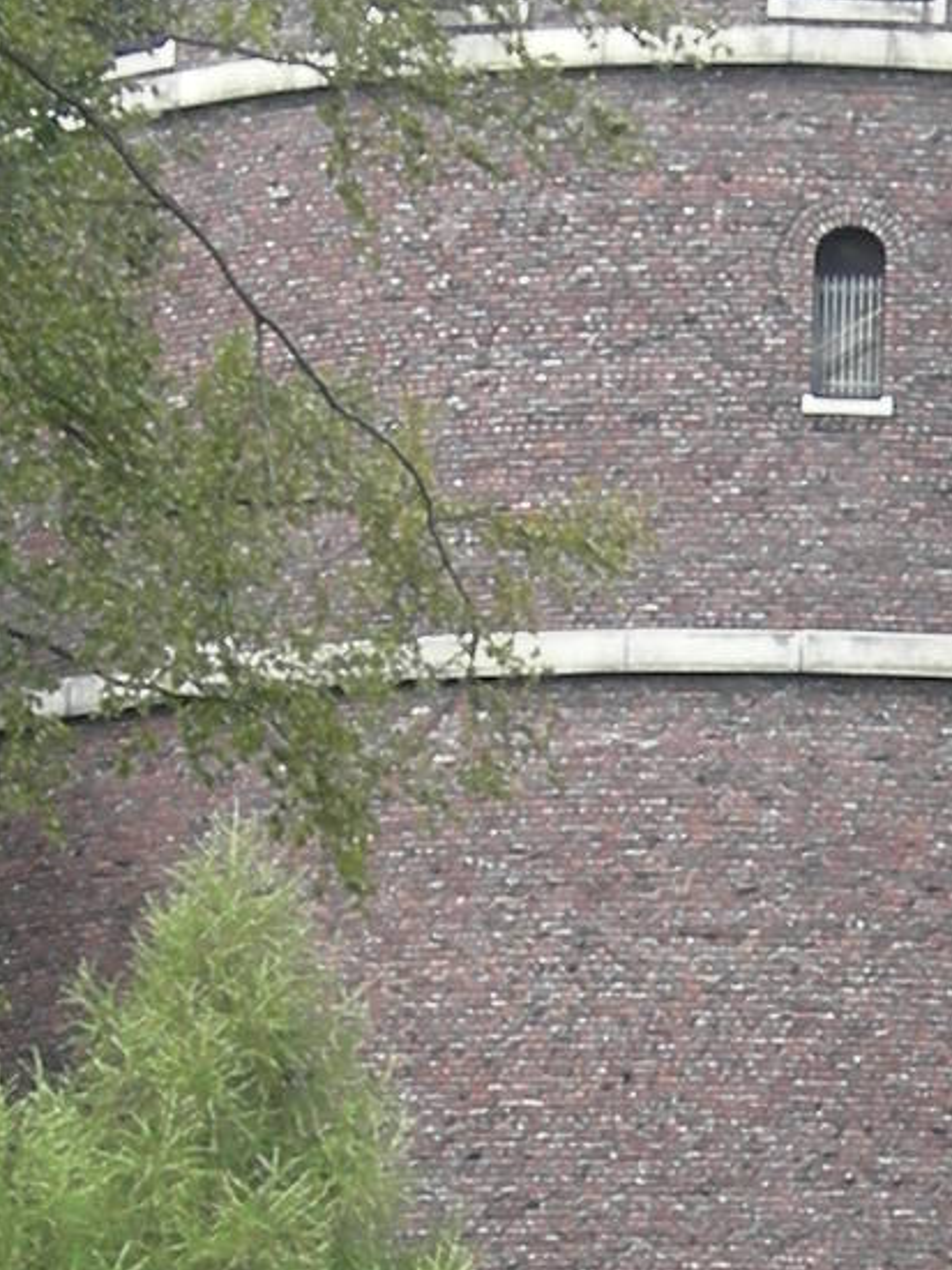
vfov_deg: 7.4
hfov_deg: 5.5
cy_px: 1314
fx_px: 9831
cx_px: 1238
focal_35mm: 268
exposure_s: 1/101
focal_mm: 11.9
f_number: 4.1
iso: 64
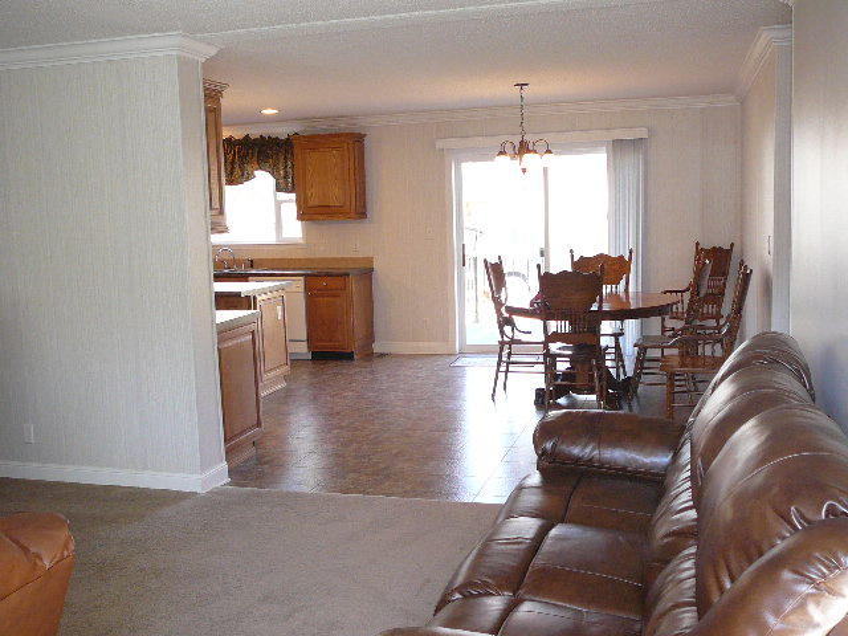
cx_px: 424
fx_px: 857
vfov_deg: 40.7
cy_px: 318
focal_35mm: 35
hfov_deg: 52.6
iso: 160
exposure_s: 1/30
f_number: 2.8
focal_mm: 5.2
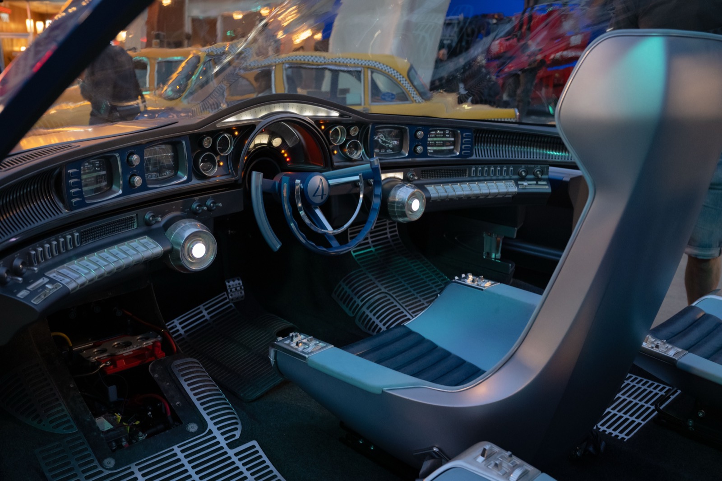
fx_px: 591
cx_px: 361
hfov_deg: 62.8
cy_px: 240
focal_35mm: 30
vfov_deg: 44.3
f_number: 4.5
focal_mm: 29.5
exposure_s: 1/160
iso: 2500
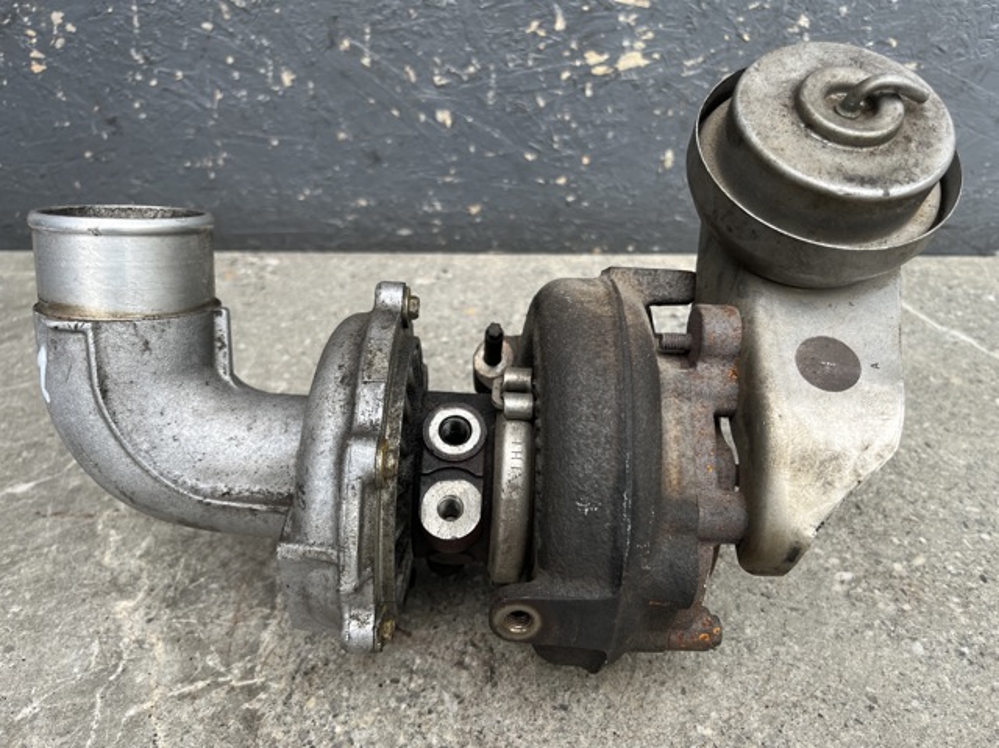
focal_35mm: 26
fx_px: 750
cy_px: 374
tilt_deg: -32.1
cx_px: 500
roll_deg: +0.8
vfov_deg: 53.0
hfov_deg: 67.3
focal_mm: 5.1
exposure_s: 1/122
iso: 50
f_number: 1.6
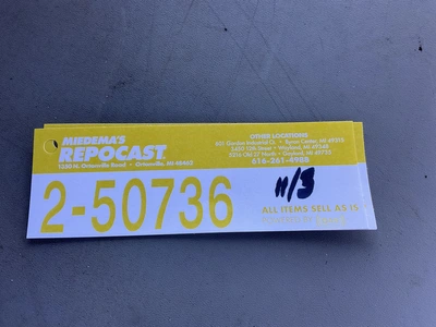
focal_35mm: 29
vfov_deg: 48.2
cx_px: 218
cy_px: 164
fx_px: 365
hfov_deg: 61.7
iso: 20
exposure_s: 1/164
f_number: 1.8
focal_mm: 3
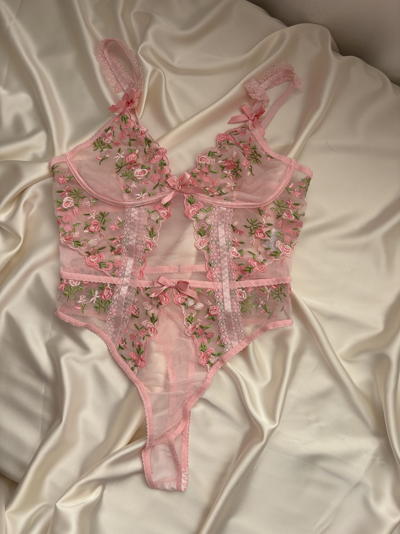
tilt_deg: -86.6
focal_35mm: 26
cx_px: 200
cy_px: 267
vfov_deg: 67.3
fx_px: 401
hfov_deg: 53.1
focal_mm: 5.96
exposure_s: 1/351
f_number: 1.6
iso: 50
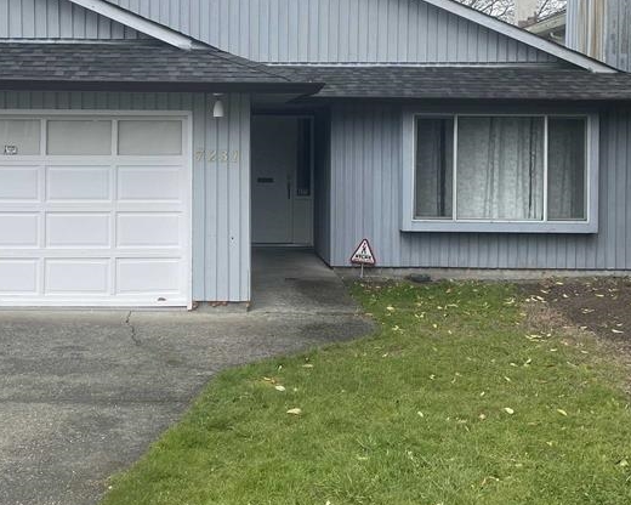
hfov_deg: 36.9
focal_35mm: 50
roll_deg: -0.3
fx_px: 934
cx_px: 208
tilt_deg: -1.0
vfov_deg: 29.9
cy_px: 151
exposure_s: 1/2959
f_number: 1.6
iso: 32
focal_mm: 4.2
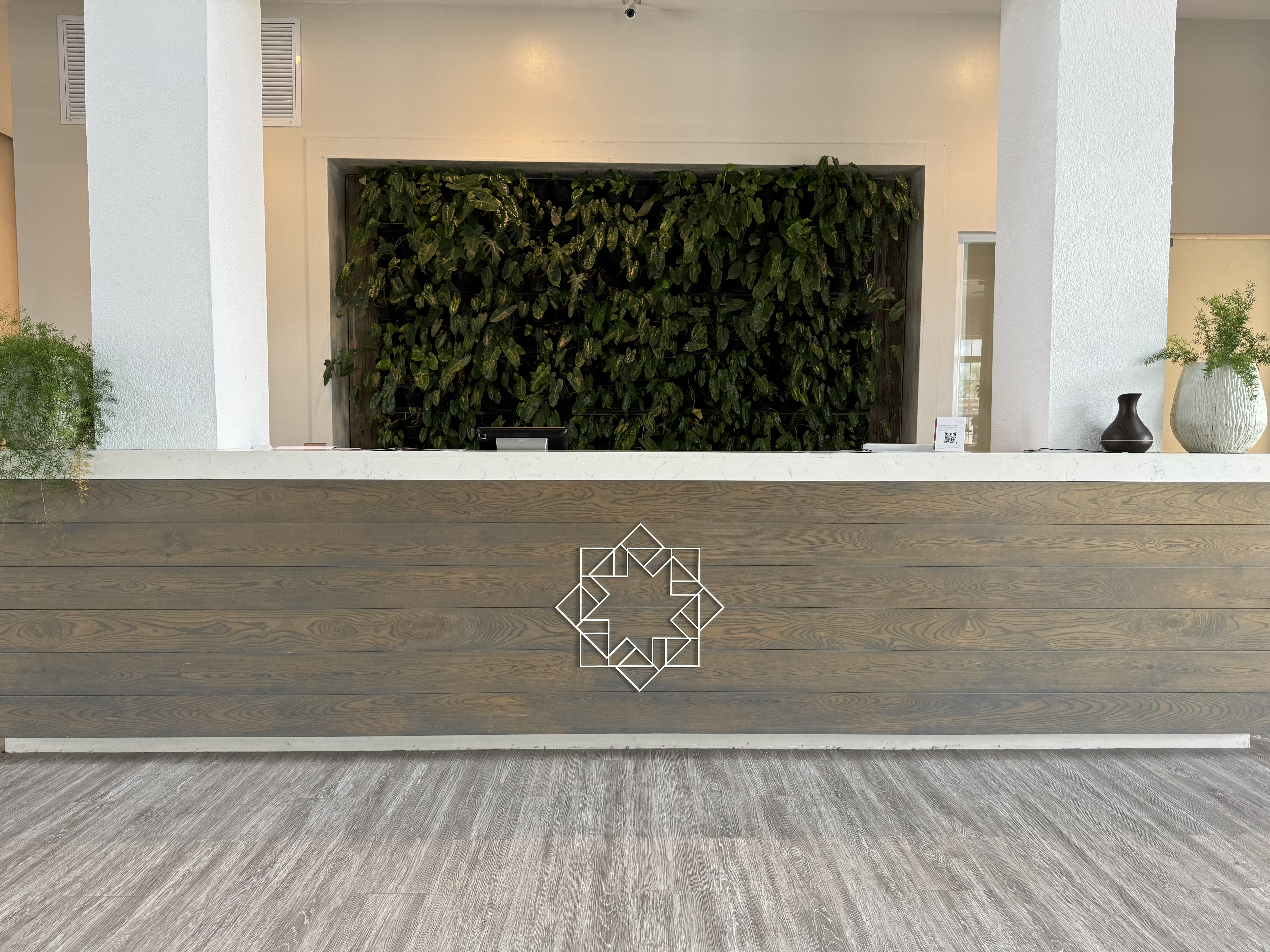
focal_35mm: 24
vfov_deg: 56.8
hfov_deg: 71.6
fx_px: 881
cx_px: 635
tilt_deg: -3.8
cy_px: 476
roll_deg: -0.3
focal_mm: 6.76
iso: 160
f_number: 1.78
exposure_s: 1/60
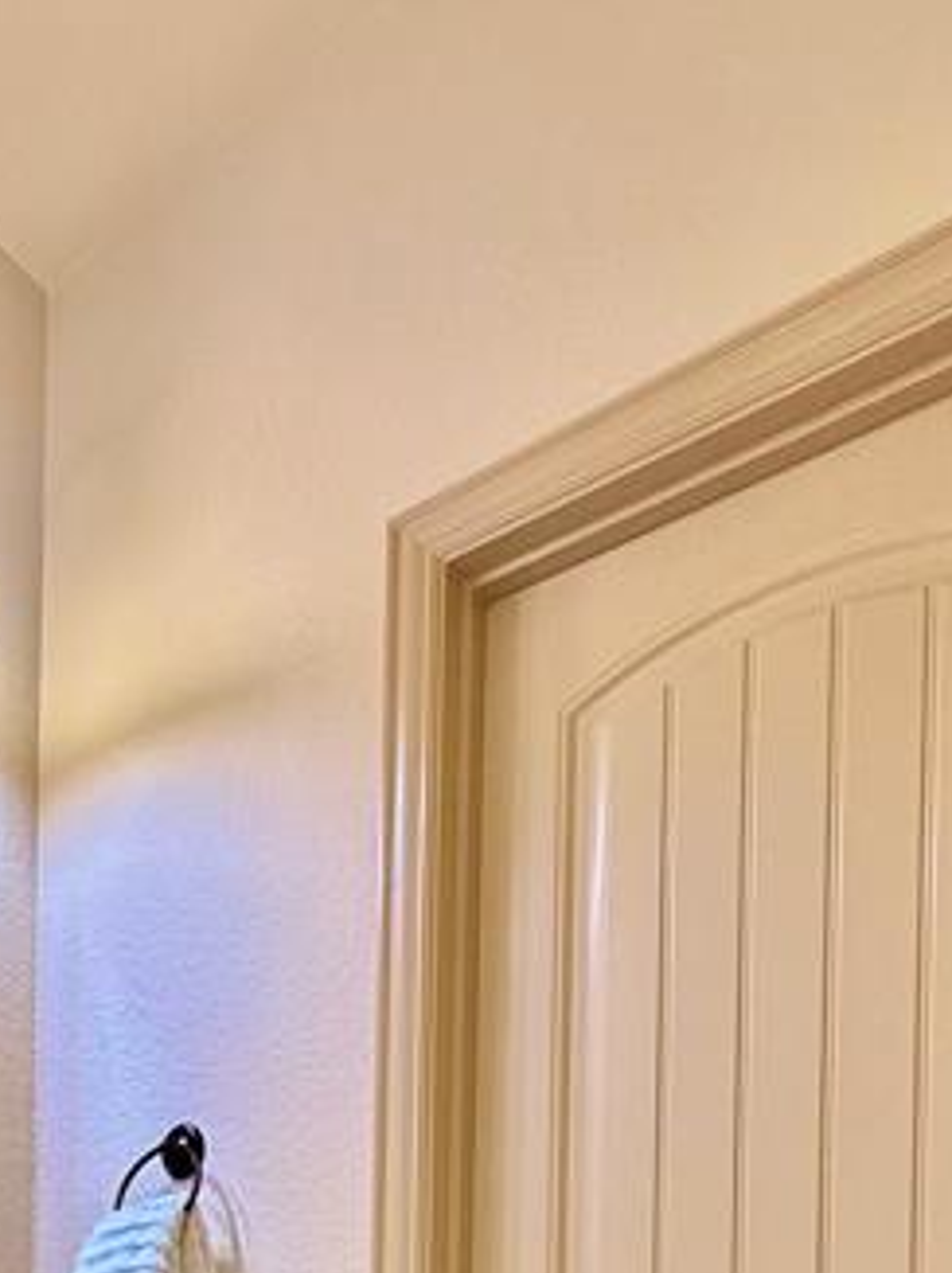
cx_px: 218
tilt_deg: -1.5
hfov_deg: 41.4
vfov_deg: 42.3
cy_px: 1429
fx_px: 1212
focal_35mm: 33
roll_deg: -2.0
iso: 250
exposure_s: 1/60
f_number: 2.2
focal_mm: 2.22
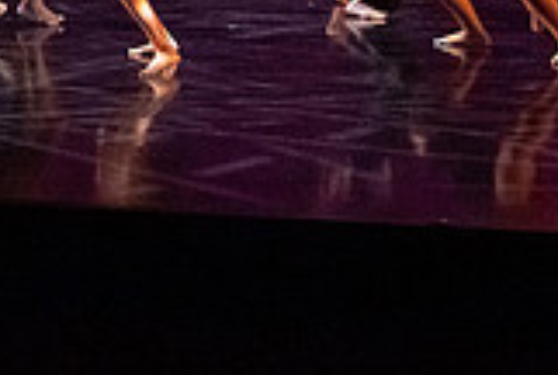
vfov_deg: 9.2
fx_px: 2205
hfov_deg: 14.3
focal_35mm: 142
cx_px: 462
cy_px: -313
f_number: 4
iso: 6400
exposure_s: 1/160
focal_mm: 33.5
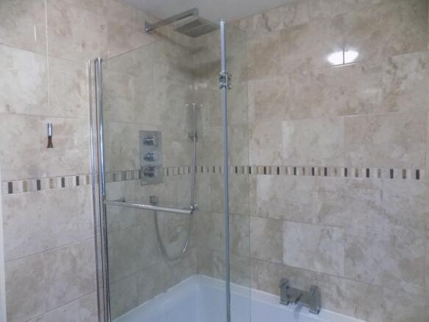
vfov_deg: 58.9
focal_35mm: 23
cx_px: 214
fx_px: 285
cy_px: 161
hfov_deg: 73.9
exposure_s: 1/10
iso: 400
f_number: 3.1
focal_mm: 4
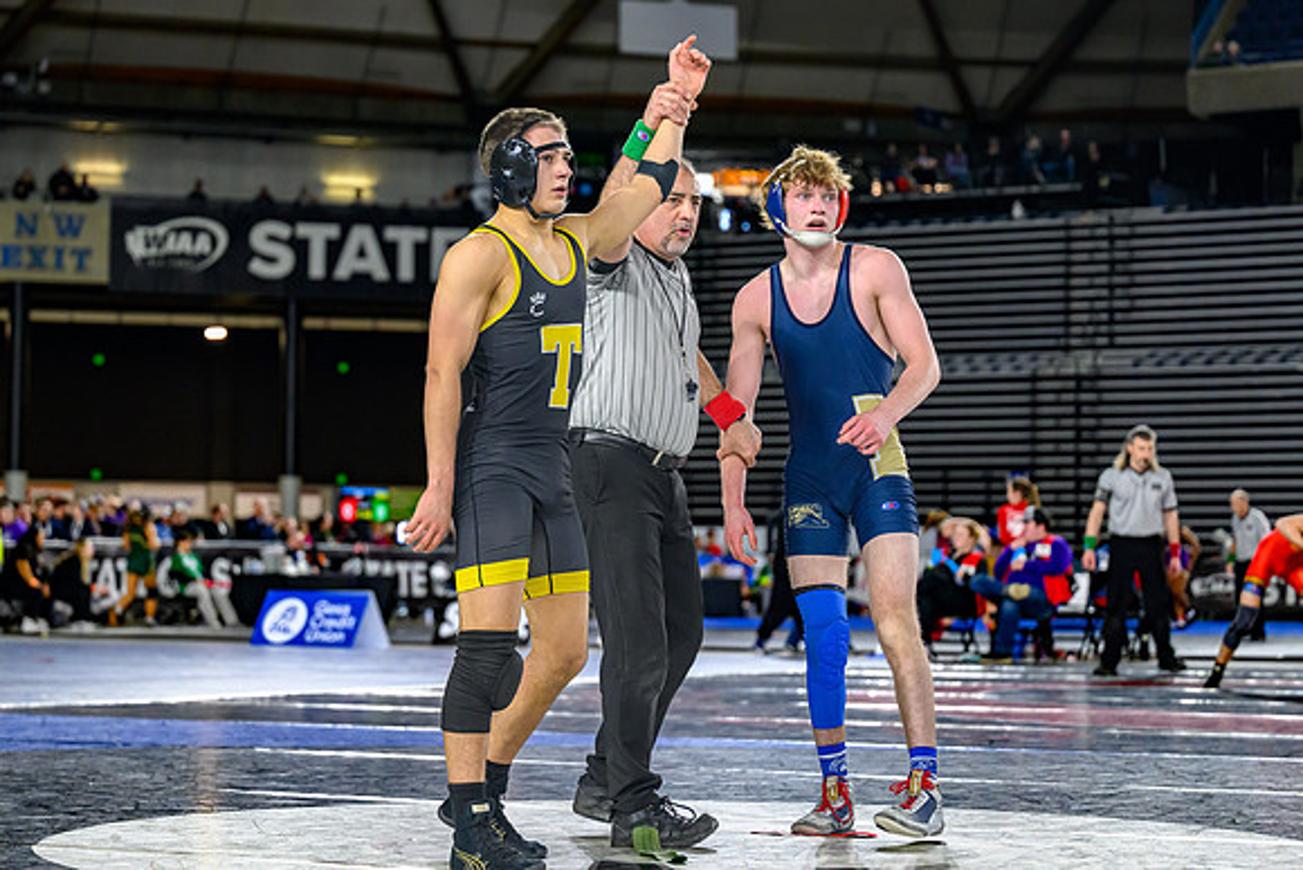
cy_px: 344
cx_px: 547
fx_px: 3120
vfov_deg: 15.9
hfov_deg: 23.6
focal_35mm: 86
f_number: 2.8
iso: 2500
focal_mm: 70
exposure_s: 1/640
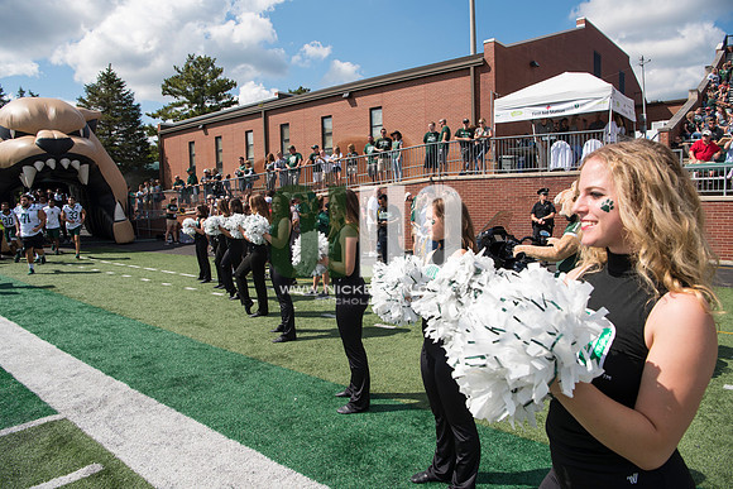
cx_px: 366
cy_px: 244
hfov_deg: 73.7
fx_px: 489
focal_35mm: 24
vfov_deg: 53.2
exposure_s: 1/1000
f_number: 7.1
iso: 200
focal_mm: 24
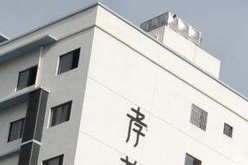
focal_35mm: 182
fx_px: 1253
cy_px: 375
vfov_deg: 7.1
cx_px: 473
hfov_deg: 10.5
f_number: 14
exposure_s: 1/250
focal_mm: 29
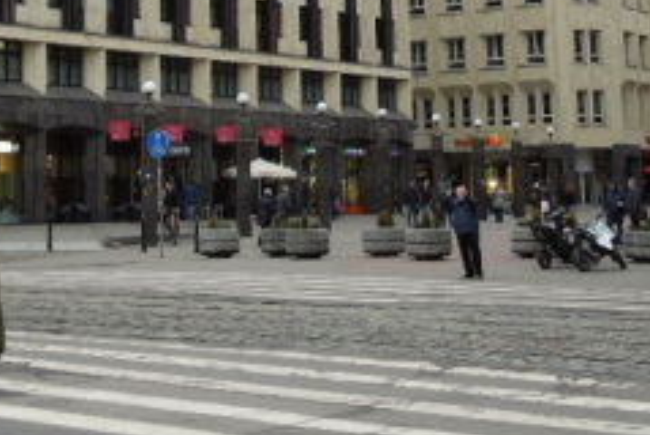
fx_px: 1374
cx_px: 201
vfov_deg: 17.4
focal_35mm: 76
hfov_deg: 26.4
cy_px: -34
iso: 200
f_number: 3.7
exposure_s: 1/50
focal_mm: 6.3
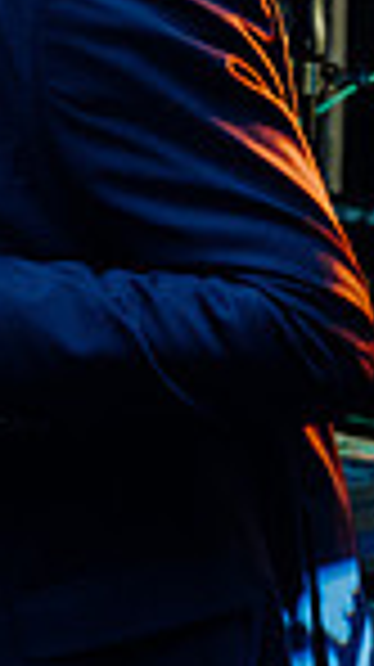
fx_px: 2615
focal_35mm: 148
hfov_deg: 7.9
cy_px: 232
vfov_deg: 14.5
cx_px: -266
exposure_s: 1/160
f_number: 3.5
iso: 2500
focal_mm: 36
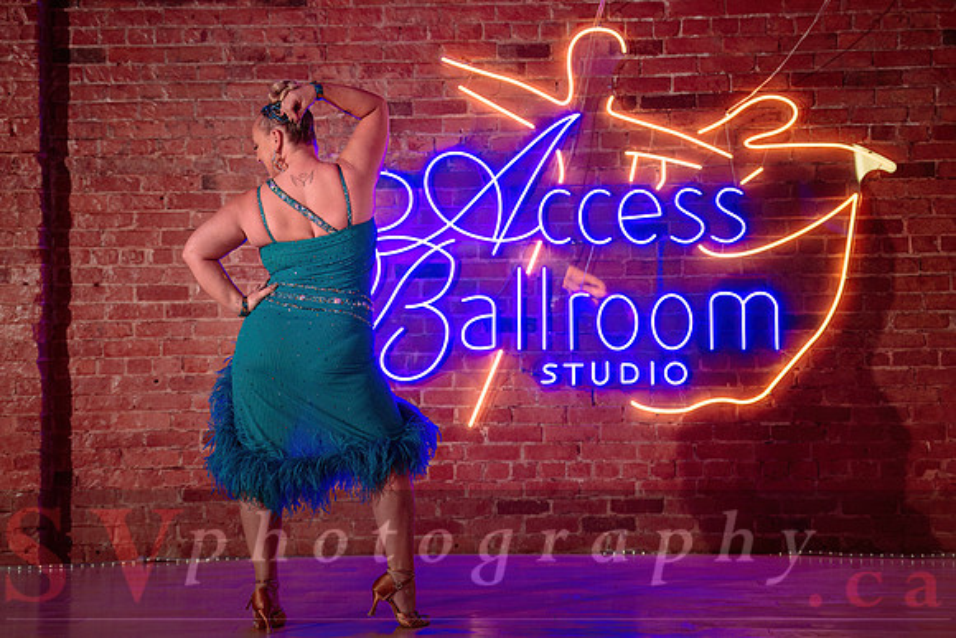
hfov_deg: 32.6
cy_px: 282
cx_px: 515
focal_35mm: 62
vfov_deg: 22.1
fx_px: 1634
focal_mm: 50
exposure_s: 1/200
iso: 500
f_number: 2
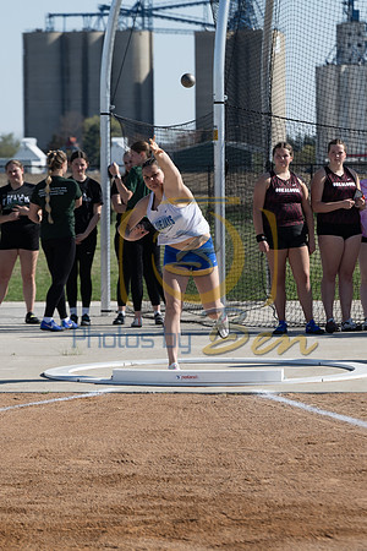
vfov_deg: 10.2
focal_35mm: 202
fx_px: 3089
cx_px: 184
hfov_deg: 6.8
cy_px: 276
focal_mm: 135
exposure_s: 1/1000
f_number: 5.6
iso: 200
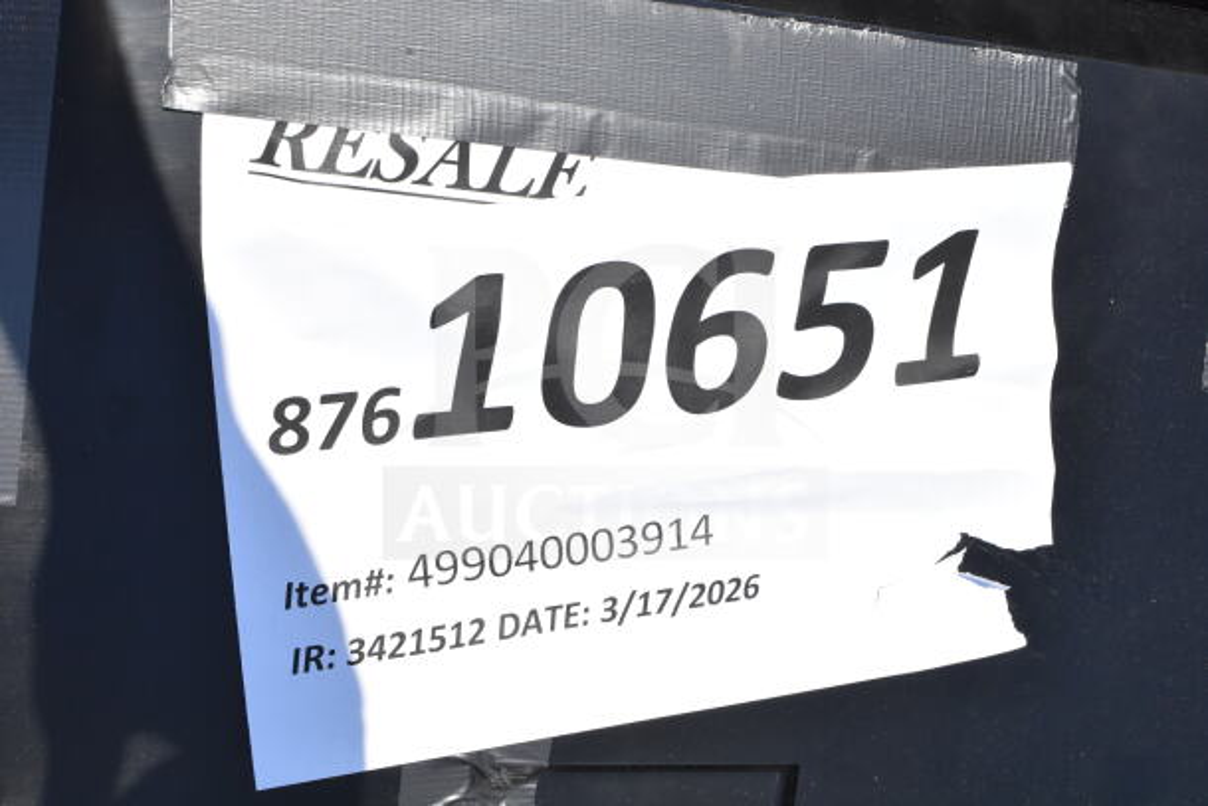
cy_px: 403
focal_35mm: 46
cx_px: 604
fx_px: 1561
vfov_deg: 29.0
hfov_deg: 42.3
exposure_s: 1/1250
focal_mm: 31
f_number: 18
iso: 1600
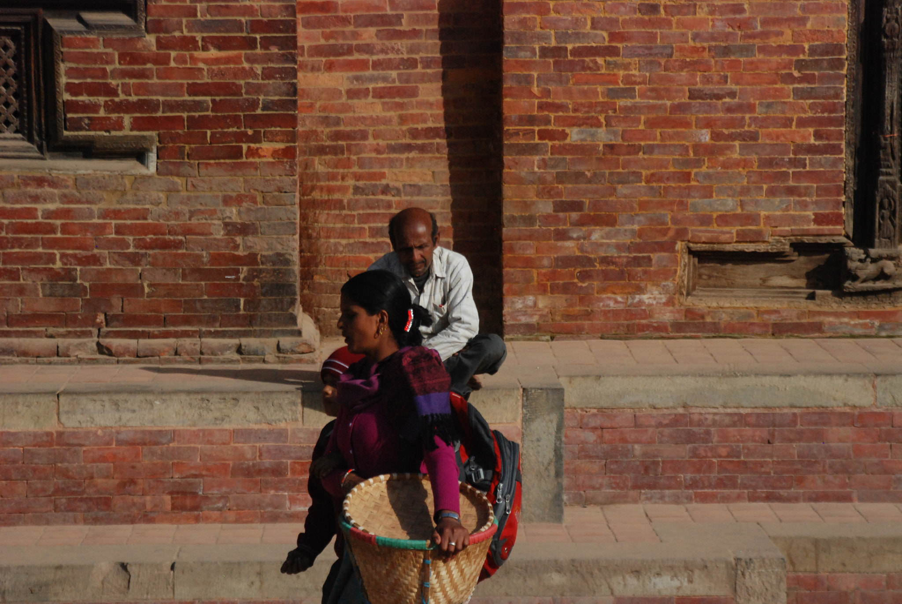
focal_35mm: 123
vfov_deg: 11.2
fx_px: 3086
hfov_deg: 16.6
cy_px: 302
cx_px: 451
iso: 1000
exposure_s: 1/1600
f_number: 10
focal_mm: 82
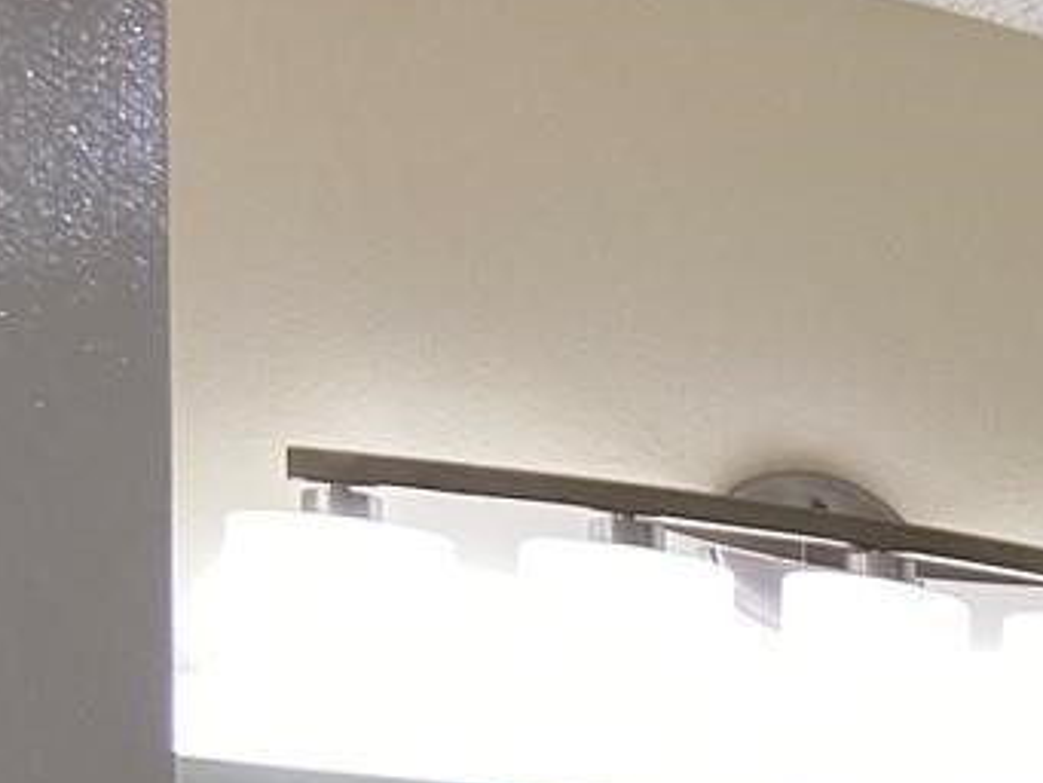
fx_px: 3677
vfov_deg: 11.3
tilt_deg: -3.4
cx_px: 2276
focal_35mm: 122
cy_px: 1434
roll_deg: +0.3
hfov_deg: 13.2
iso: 64
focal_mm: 4.25
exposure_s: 1/120
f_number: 1.8
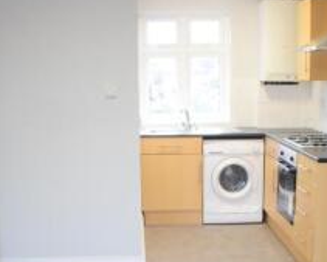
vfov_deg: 20.8
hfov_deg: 26.0
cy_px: 202
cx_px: 143
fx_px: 707
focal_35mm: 73
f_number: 3.8
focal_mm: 23
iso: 2000
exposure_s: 1/60
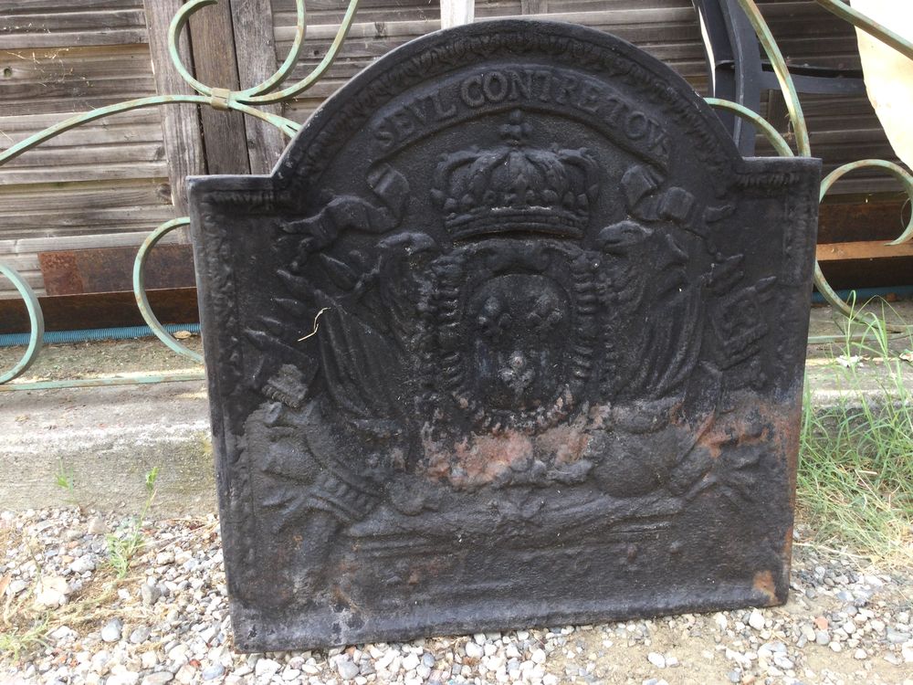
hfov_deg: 58.4
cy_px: 342
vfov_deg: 45.4
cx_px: 456
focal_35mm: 31
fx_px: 818
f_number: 2.4
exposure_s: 1/100
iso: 40
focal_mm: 3.3
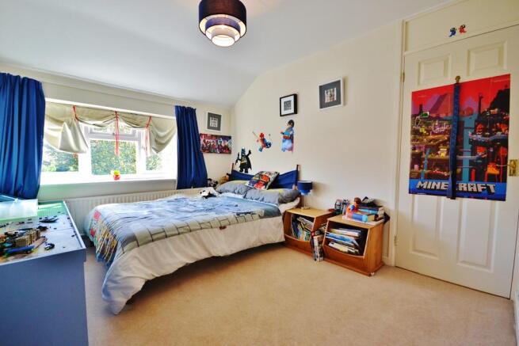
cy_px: 173
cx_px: 260
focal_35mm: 15
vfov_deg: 77.4
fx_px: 216
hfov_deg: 100.4
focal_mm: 10
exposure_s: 1/80
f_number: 4.5
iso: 400
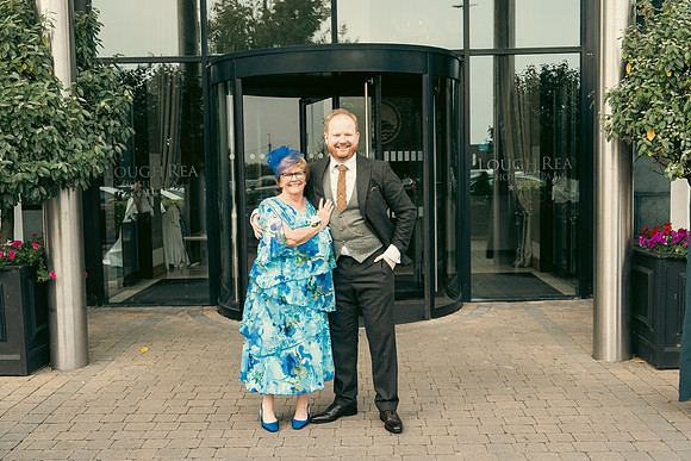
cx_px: 346
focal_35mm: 42
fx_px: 806
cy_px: 230
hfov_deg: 46.4
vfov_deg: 31.9
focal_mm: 42
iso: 250
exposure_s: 1/250
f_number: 5
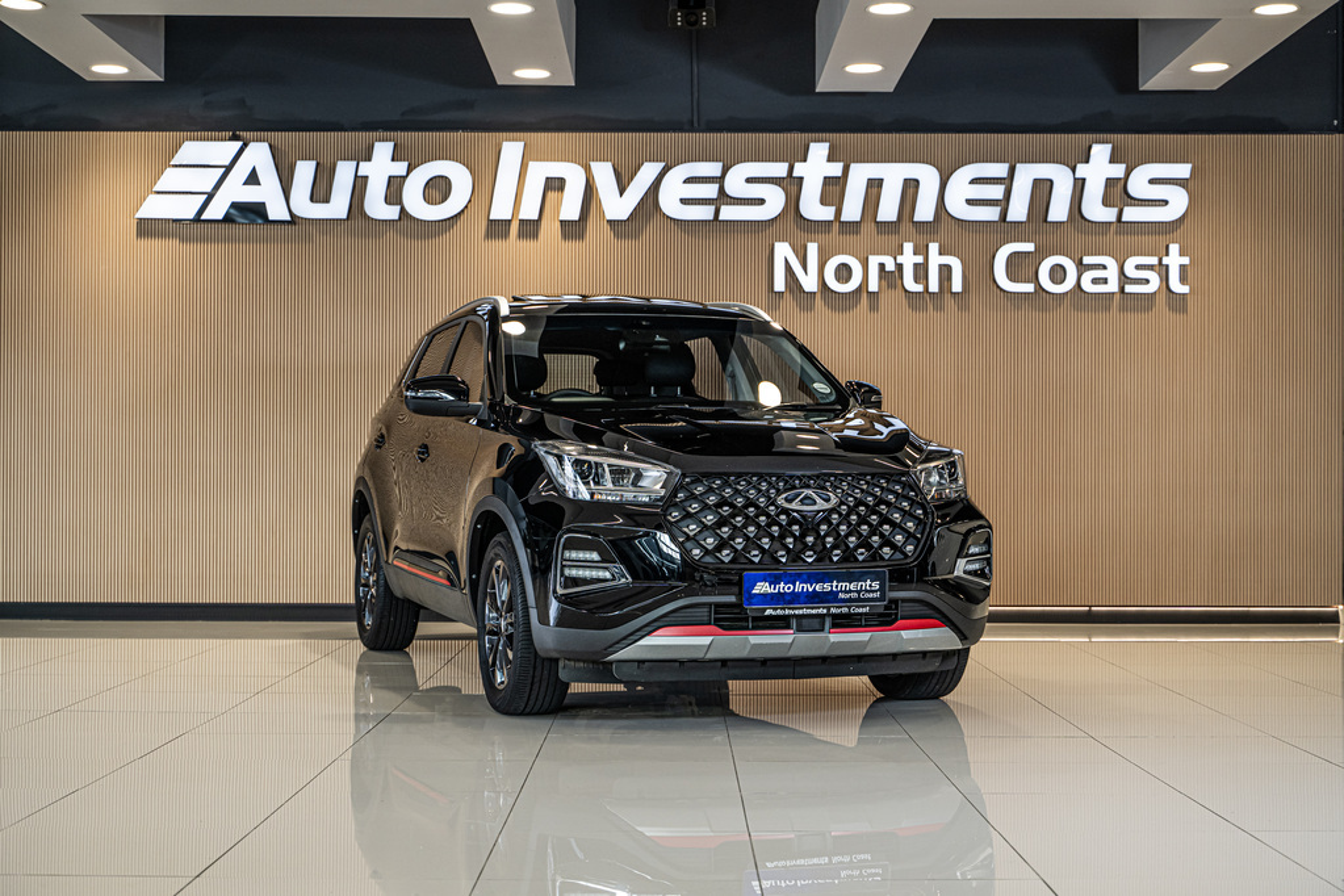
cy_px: 448
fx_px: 1979
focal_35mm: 53
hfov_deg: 37.5
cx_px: 672
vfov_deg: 25.5
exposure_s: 1/160
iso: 500
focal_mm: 53
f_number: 4
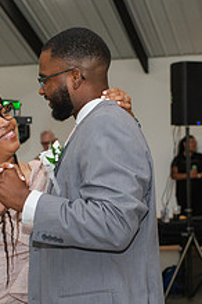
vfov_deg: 18.8
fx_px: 909
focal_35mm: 108
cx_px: 67
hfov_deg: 12.7
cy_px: 230
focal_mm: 35
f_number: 3.2
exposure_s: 1/200
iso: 800
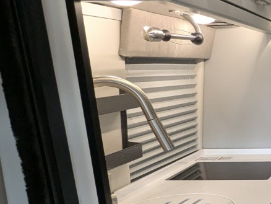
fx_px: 399
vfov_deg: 28.0
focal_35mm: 51
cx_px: 374
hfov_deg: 28.7
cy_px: 164
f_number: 2.2
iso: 156
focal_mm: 2.35
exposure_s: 1/115
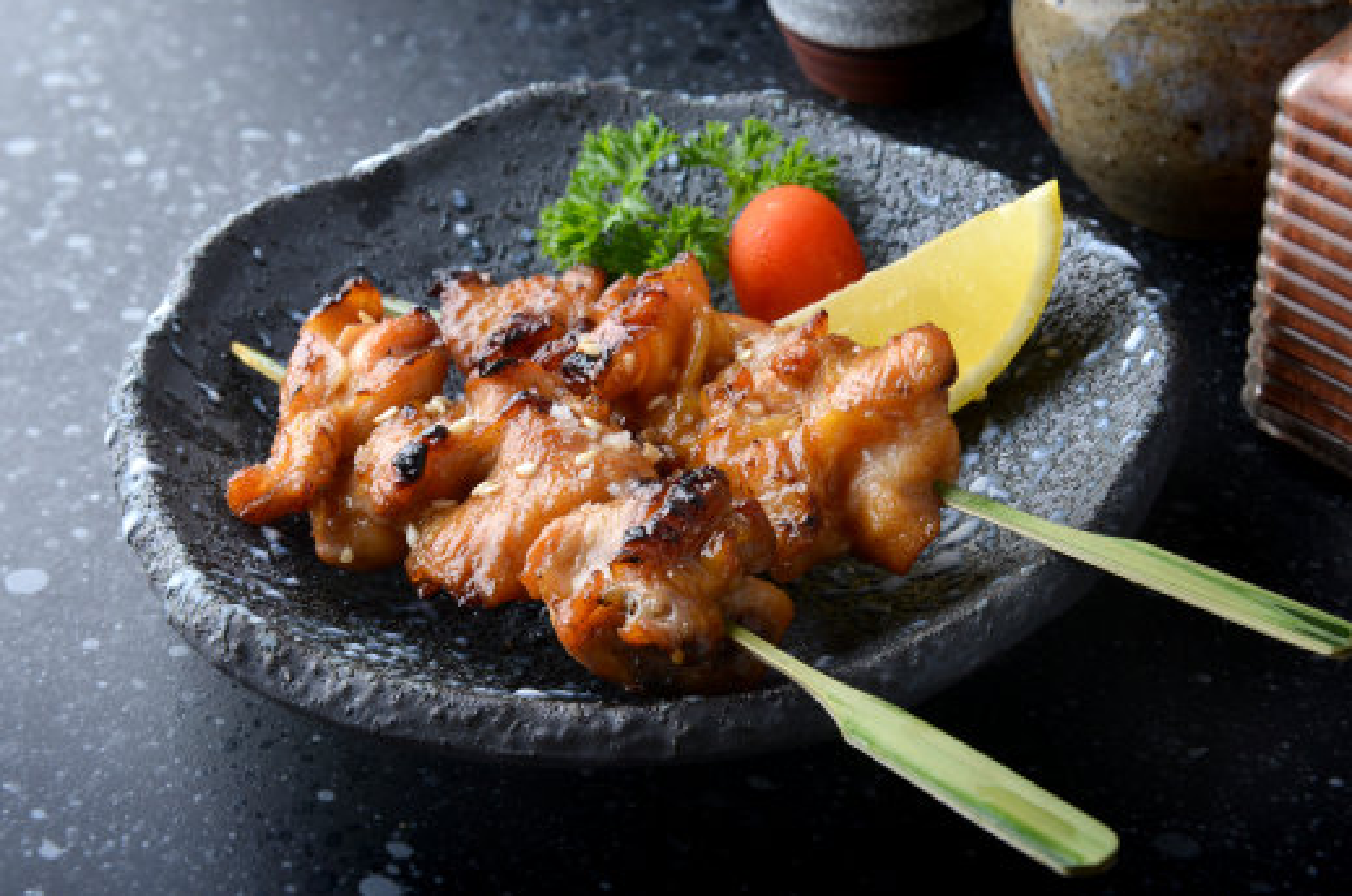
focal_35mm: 66
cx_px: 735
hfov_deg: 30.5
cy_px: 378
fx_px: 2474
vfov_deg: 20.5
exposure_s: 1/160
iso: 250
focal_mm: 56
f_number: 14
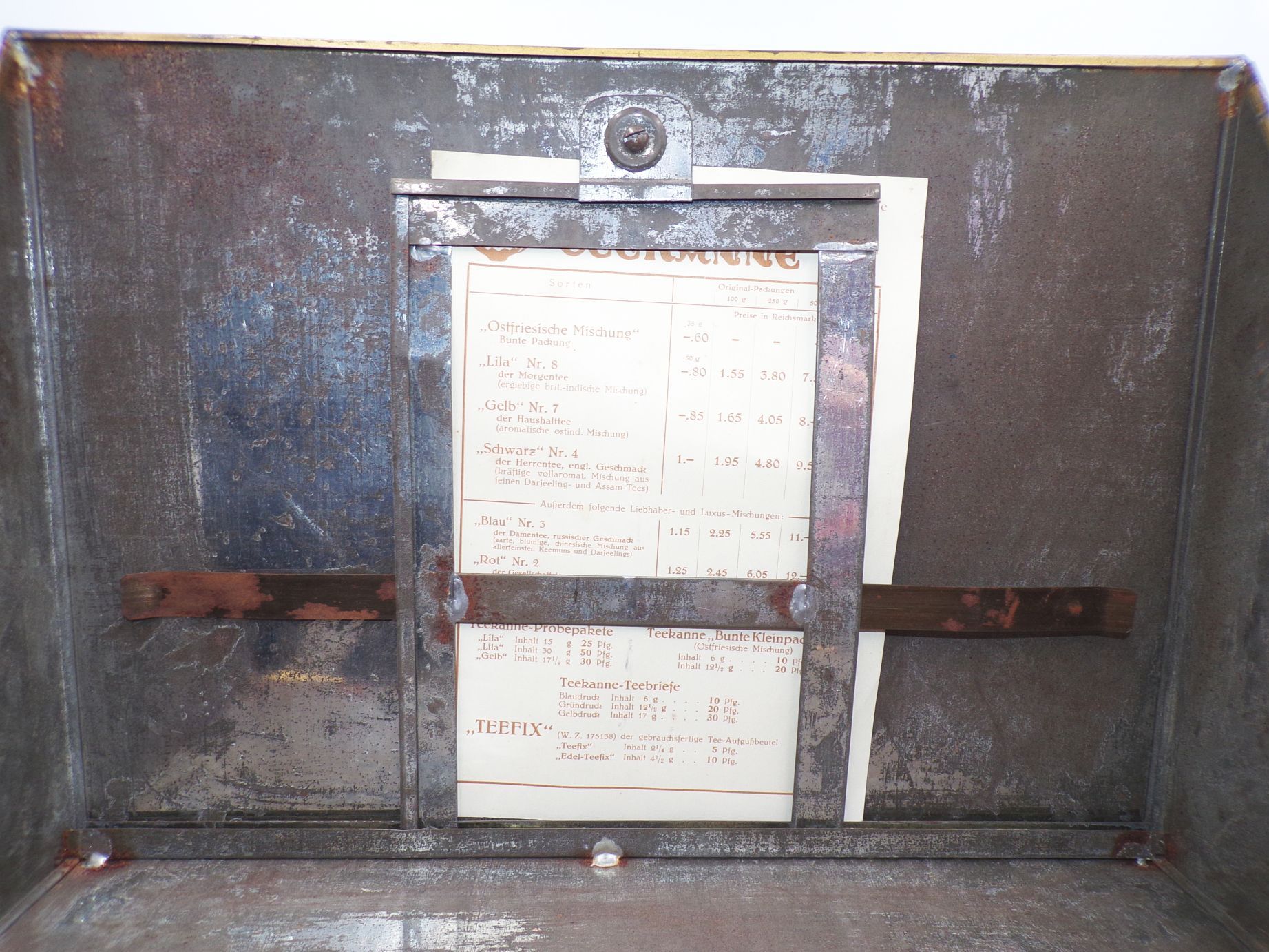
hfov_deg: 71.6
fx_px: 880
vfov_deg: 56.8
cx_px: 634
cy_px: 476
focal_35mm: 24
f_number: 3
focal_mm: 4.3
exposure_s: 1/45
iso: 80
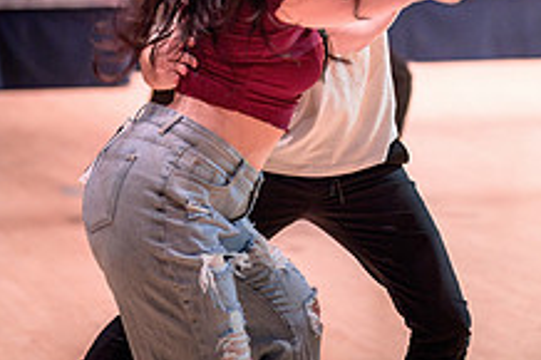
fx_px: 2327
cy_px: 147
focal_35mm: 155
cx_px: 498
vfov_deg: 8.8
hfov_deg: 13.1
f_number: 1.4
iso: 1600
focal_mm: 50
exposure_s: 1/200
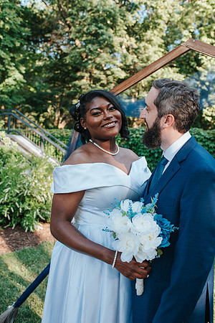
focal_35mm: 35
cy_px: 162
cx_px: 108
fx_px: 314
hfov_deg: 37.9
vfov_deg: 54.4
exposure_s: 1/1000
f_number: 4
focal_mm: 35
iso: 1000
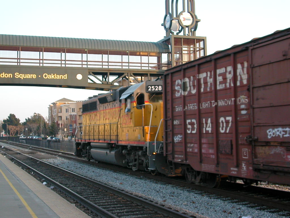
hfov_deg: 35.5
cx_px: 145
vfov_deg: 27.0
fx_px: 452
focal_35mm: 54
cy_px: 109
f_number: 3.2
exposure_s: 1/115
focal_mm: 8.2
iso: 100
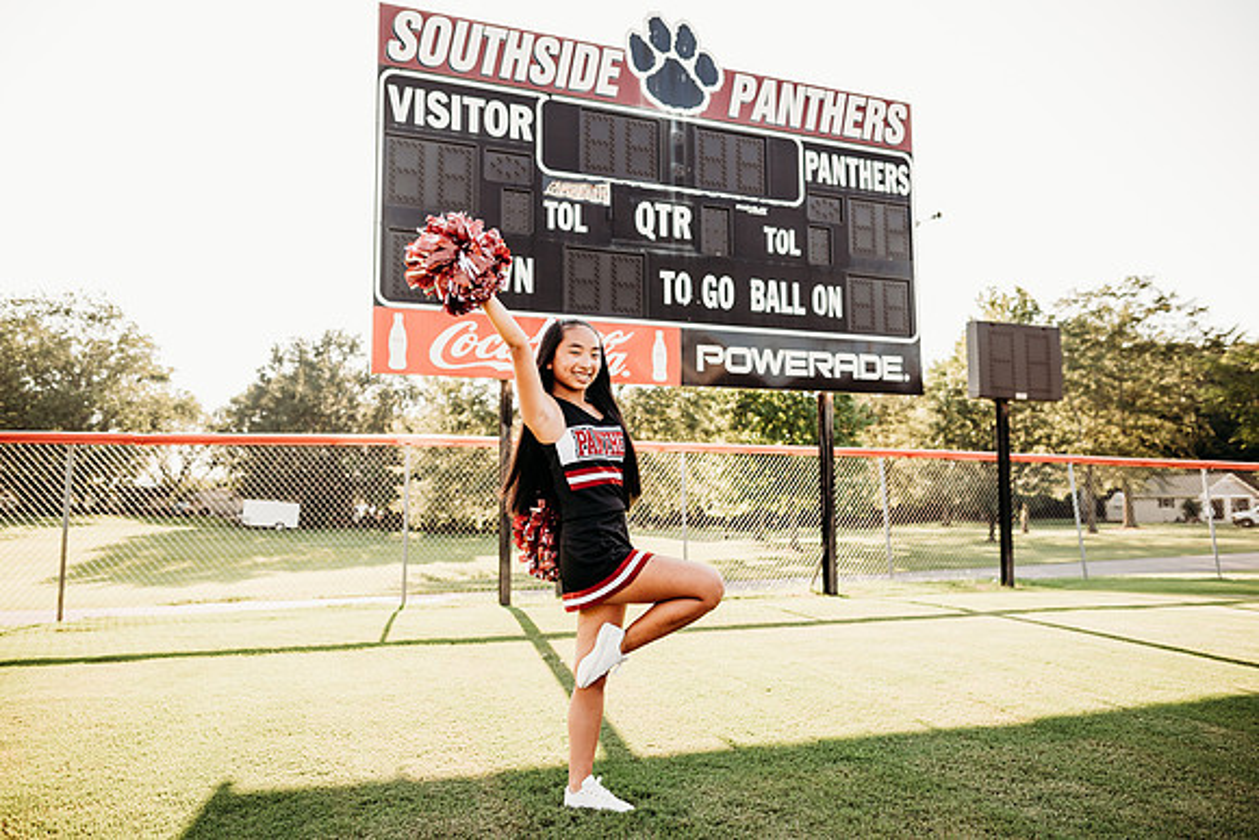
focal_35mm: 24
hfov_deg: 73.7
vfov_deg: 53.2
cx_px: 630
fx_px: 839
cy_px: 420
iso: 200
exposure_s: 1/800
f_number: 2.8
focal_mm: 24
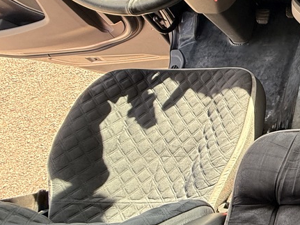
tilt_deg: -53.3
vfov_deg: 37.6
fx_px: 321
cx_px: 381
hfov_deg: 35.7
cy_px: 54
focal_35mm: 37
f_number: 2.2
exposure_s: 1/99
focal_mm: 2.22
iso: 250
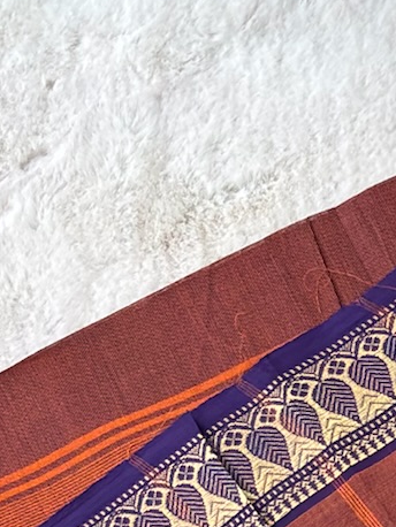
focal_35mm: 210
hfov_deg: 6.8
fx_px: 3200
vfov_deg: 9.3
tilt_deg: -72.0
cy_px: 687
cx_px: 801
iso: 40
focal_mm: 5.96
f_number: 1.6
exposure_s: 1/206
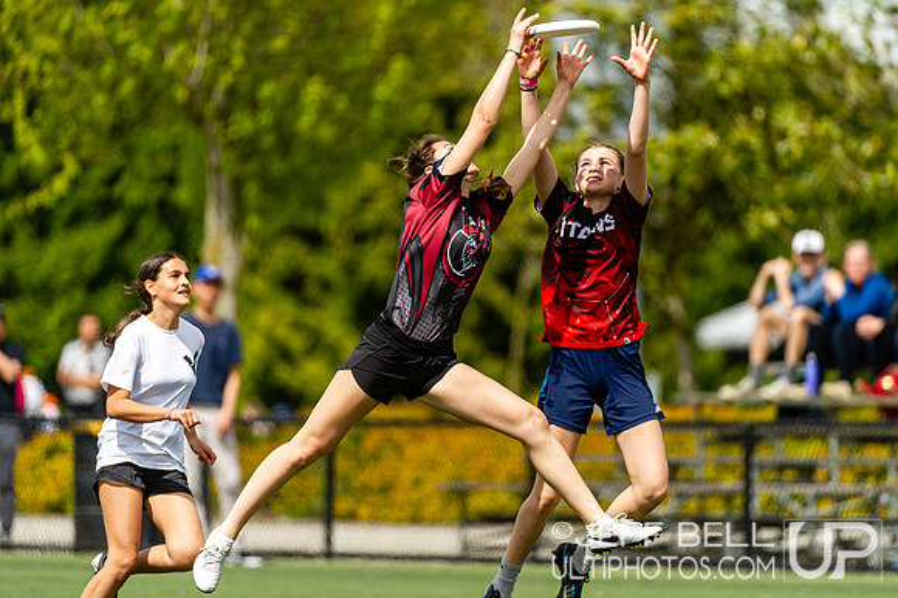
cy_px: 276
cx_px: 514
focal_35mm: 458
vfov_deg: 3.0
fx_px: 11413
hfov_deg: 4.5
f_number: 4
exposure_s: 1/1000
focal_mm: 400
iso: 220
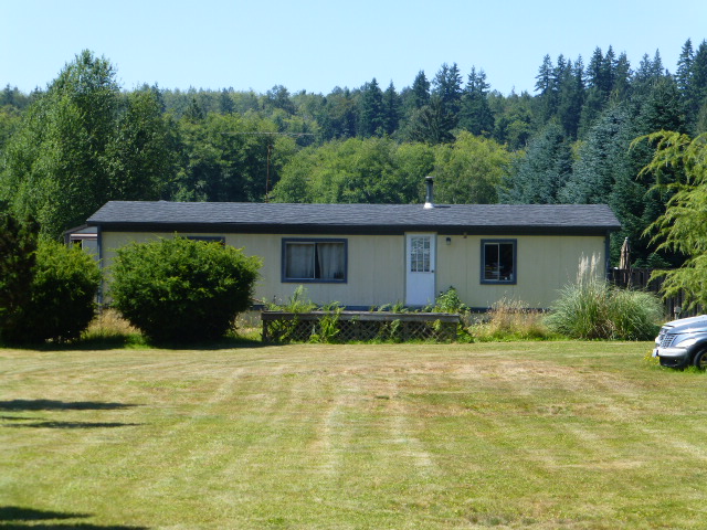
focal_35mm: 102
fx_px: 2083
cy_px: 265
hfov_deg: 19.3
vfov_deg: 14.5
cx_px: 354
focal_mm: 18.2
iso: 100
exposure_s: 1/250
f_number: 5.3
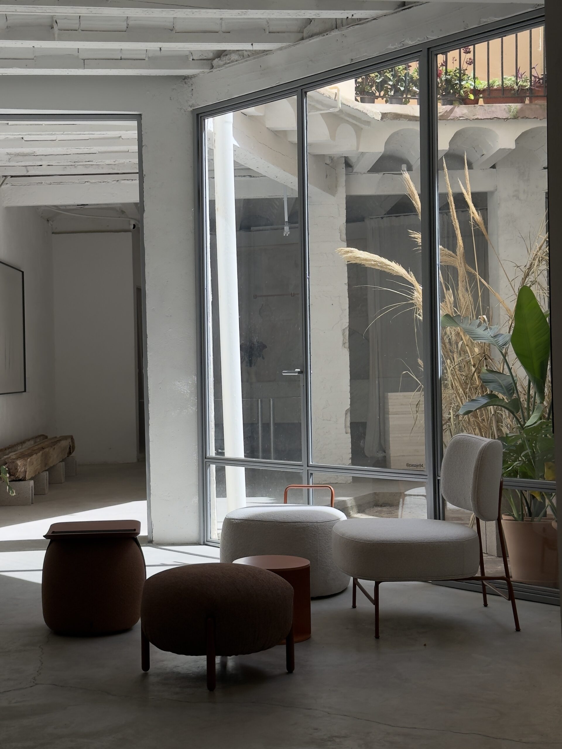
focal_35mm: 48
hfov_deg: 30.3
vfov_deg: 39.7
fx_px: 1039
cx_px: 281
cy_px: 374
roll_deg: +1.2
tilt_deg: +1.7
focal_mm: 6.76
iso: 64
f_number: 1.78
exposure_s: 1/1222
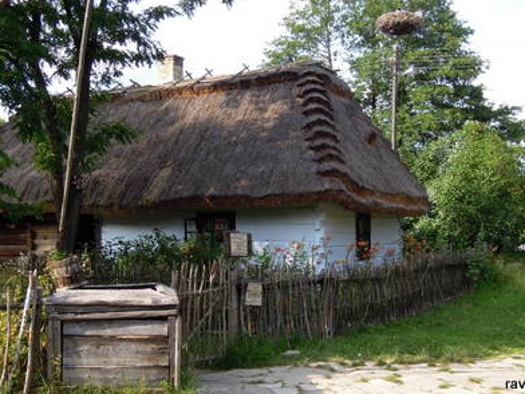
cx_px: 226
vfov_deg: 29.6
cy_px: 169
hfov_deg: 38.8
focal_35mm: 49
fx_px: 743
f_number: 3.3
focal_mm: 7.2
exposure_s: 1/400
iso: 160
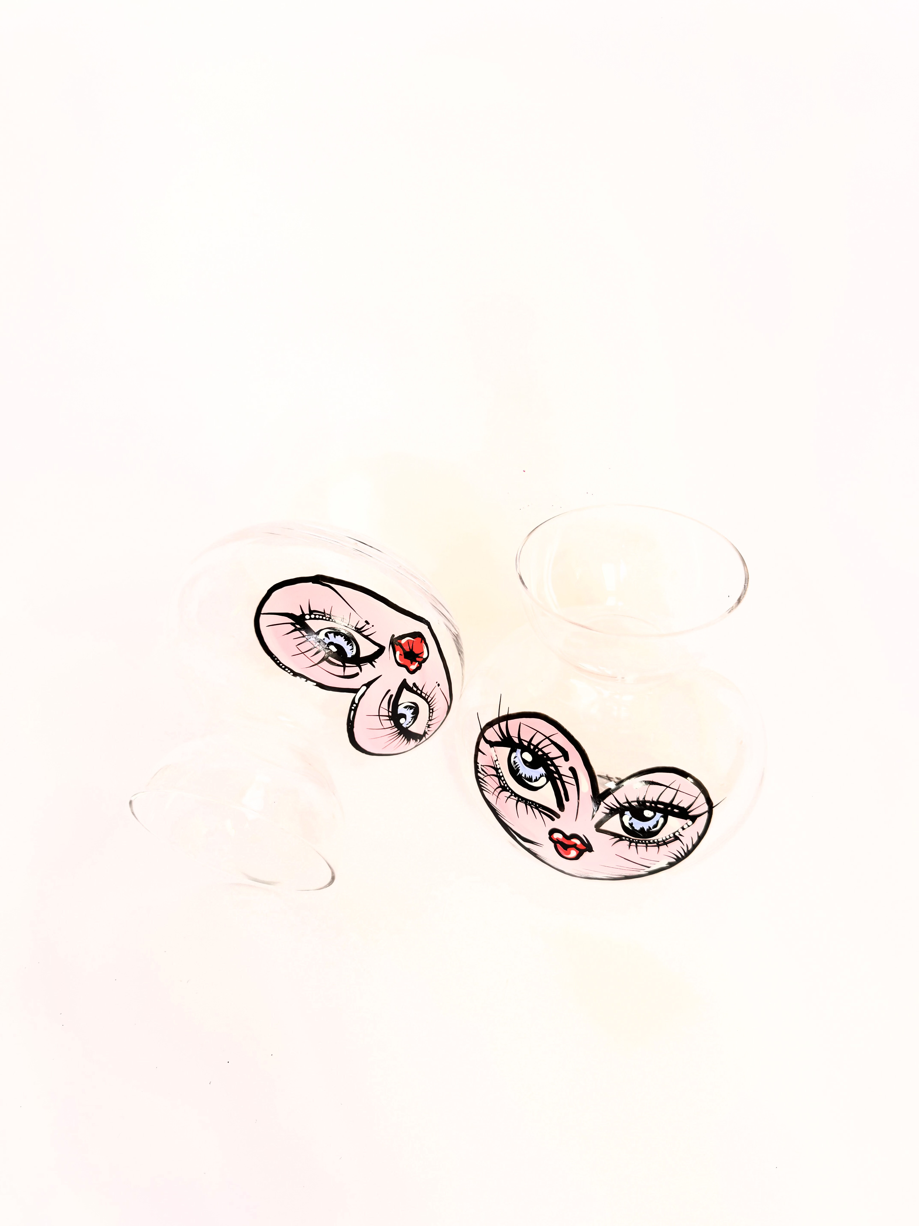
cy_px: 613
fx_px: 850
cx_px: 460
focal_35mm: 24
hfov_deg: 56.8
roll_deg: -0.6
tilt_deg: -39.0
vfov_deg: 71.6
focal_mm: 6.76
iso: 80
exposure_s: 1/360
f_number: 1.78
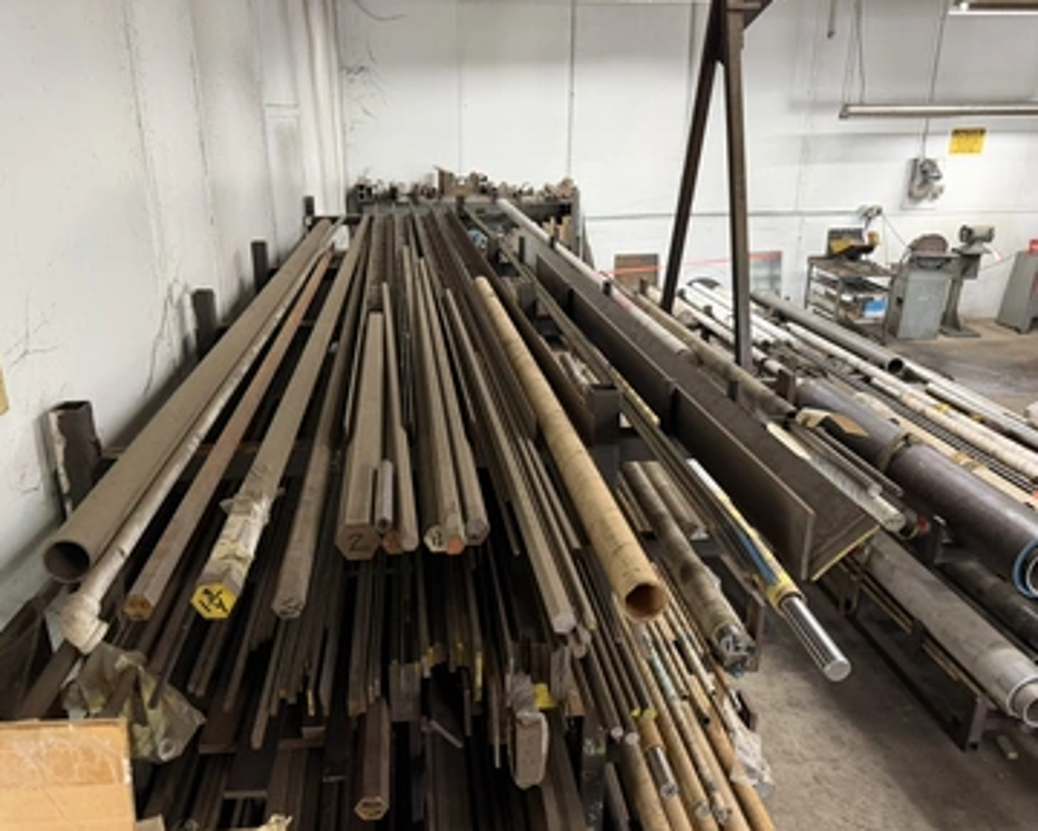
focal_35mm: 26
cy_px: 404
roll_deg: +0.6
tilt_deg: -17.2
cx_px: 473
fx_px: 799
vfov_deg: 54.9
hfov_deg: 65.9
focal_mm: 6.76
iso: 320
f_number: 1.78
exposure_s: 1/60
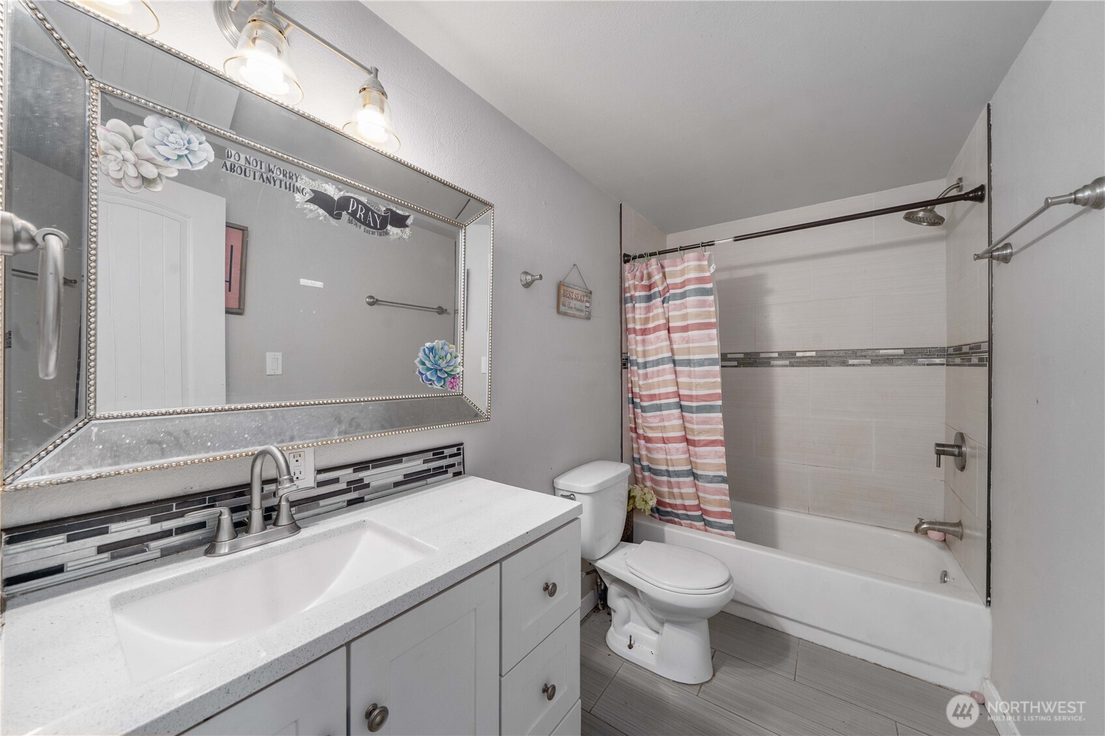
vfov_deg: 90.0
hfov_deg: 112.6
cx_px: 552
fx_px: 368
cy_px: 368
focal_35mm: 12
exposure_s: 1/6
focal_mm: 12
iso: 1000
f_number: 8
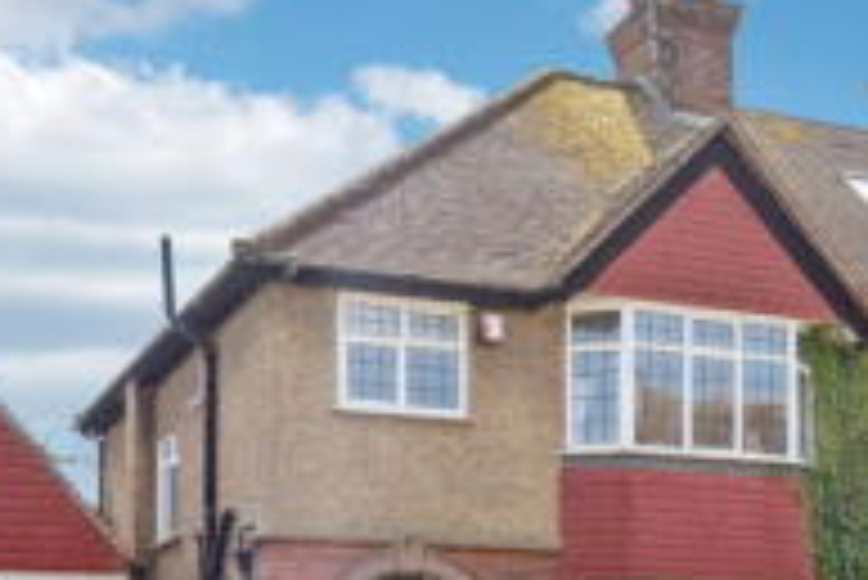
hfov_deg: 26.4
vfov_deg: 18.1
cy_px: 542
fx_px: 1786
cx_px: 792
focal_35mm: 74
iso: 640
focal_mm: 30
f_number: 5.6
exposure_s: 1/1600
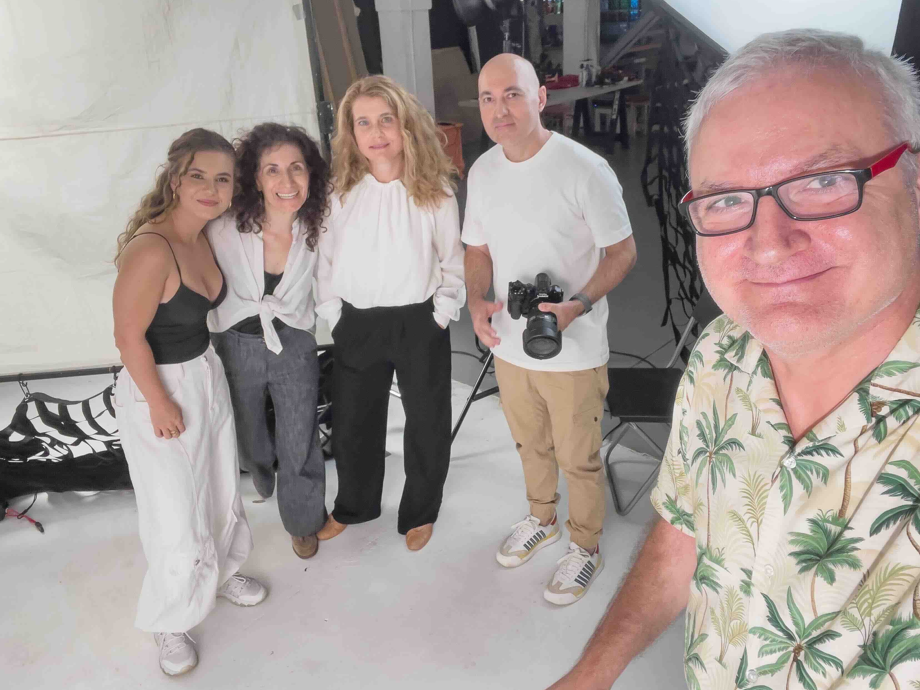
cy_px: 307
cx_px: 476
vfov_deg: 49.7
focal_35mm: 28
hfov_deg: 63.4
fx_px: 744
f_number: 2.2
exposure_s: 1/60
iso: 100
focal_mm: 2.71
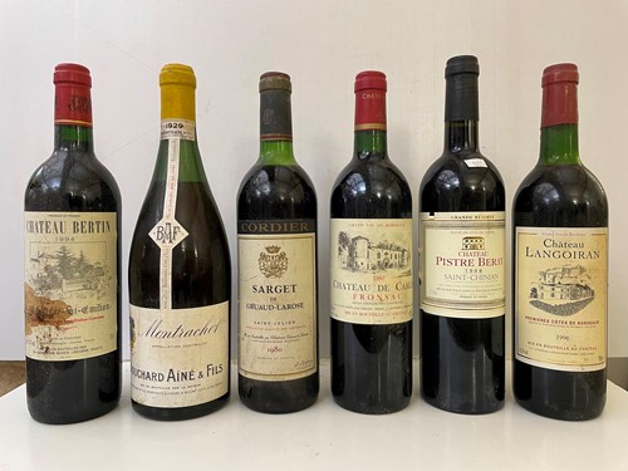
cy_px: 236
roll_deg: +0.3
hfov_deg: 67.3
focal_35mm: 26
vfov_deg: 53.1
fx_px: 472
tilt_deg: -1.9
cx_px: 314
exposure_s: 1/52
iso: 125
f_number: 1.6
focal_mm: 4.2
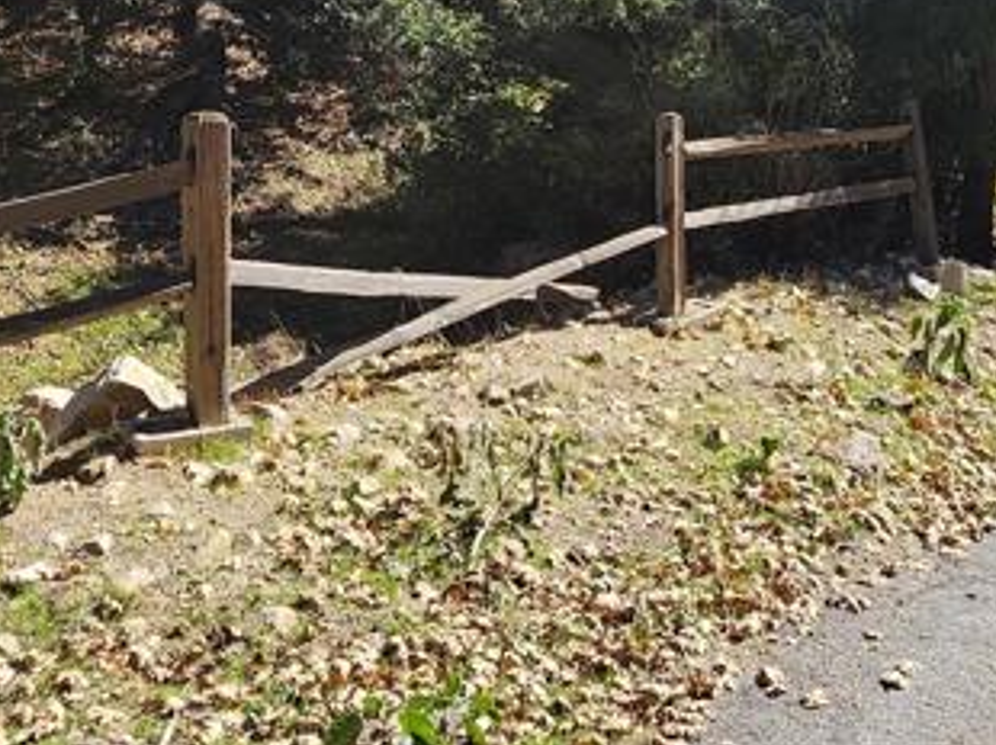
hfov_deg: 43.6
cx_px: 604
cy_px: 109
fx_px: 1236
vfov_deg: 32.3
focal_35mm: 43
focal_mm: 2.2
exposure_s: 1/1176
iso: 50
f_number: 2.2
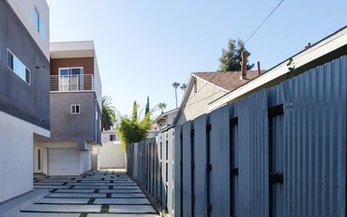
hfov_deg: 60.7
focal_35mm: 29
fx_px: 274
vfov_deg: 42.1
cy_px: 158
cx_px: 83
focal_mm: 3.05
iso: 100
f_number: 2.2
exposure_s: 1/320
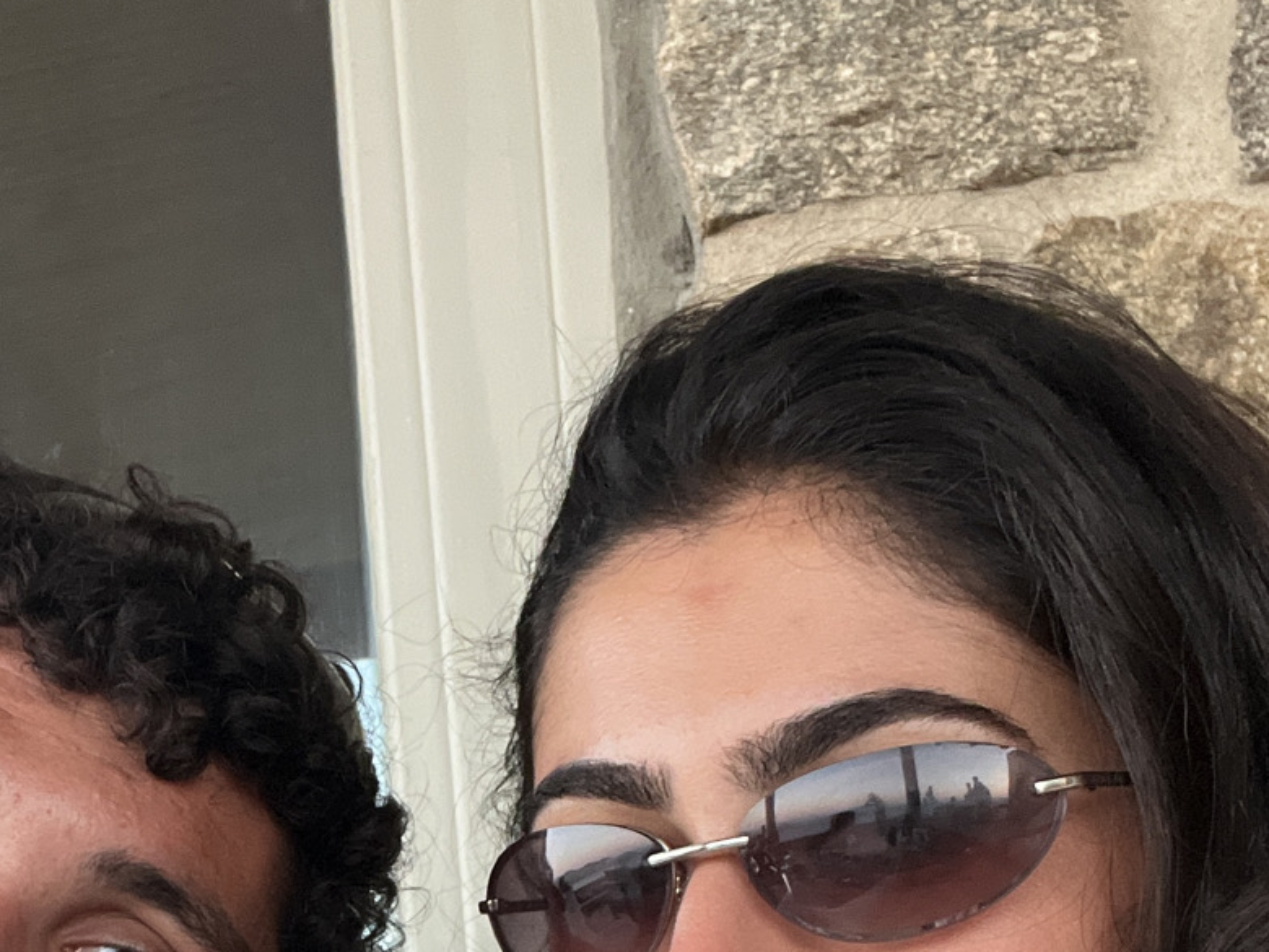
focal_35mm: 59
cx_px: 285
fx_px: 2163
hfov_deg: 32.0
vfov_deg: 22.9
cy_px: 1118
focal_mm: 2.71
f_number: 2.2
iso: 400
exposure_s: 1/50
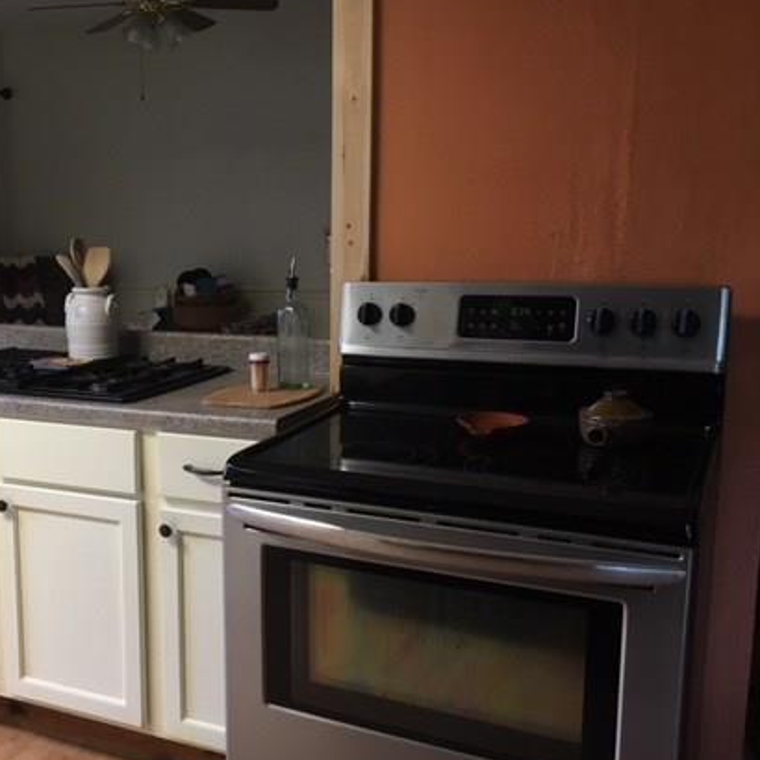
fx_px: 994
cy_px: 397
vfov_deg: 41.8
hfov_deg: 40.7
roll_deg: +1.2
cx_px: 196
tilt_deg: -10.3
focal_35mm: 40
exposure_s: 1/30
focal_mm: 4.15
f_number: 2.2
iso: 100
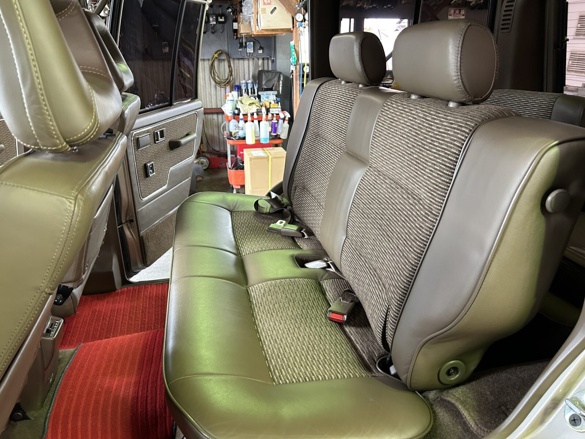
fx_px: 439
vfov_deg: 53.1
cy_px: 220
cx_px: 292
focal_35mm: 26
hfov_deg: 67.3
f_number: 1.5
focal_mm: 5.7
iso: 320
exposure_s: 1/60
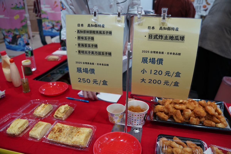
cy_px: 77
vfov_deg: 46.4
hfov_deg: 65.5
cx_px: 116
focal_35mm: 28
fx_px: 180
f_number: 4
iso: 800
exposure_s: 1/160
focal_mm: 28
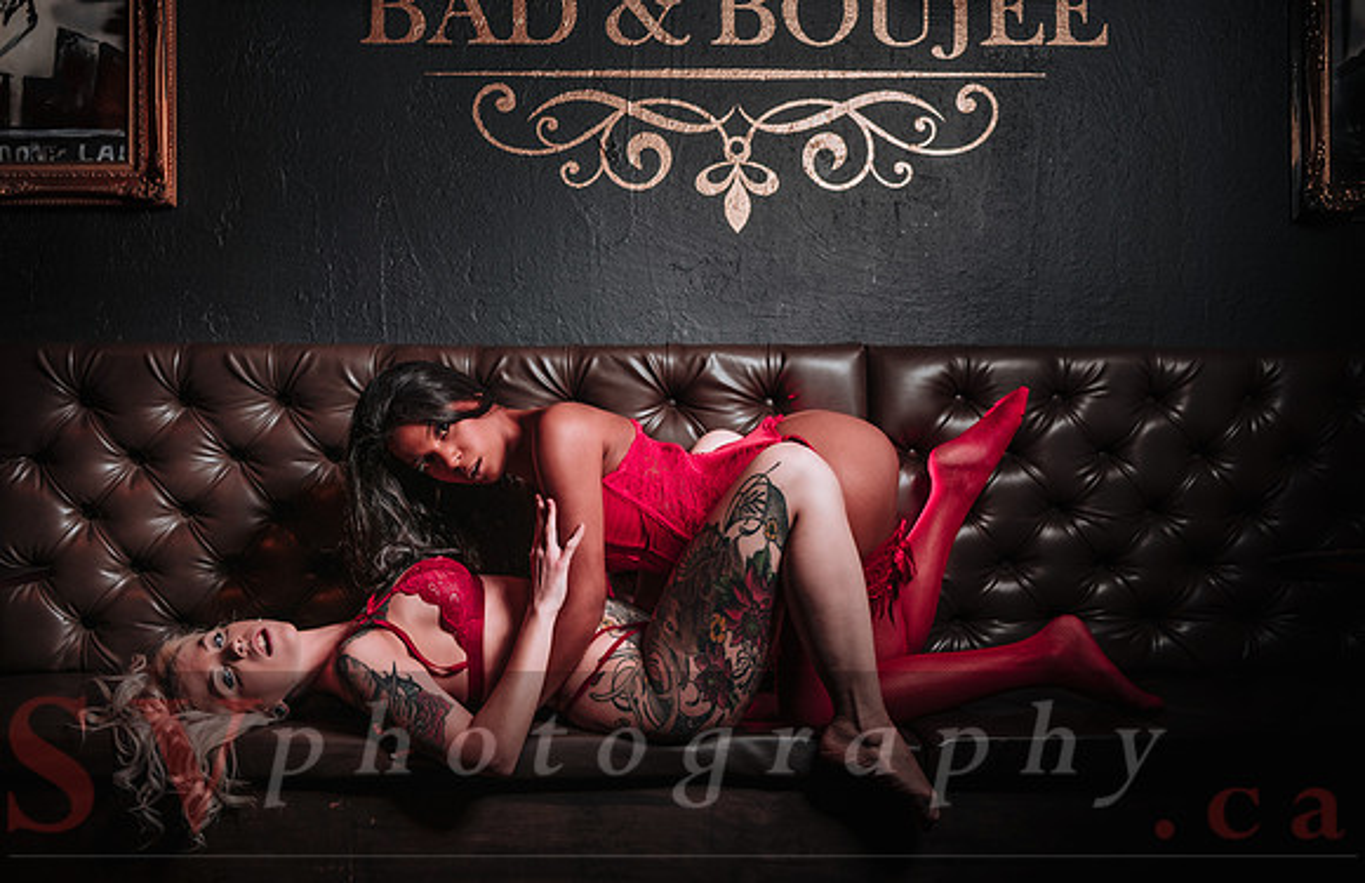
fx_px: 1308
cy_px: 480
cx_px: 647
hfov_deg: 55.1
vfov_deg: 37.3
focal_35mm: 35
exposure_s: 1/40
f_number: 3.5
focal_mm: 32
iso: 100
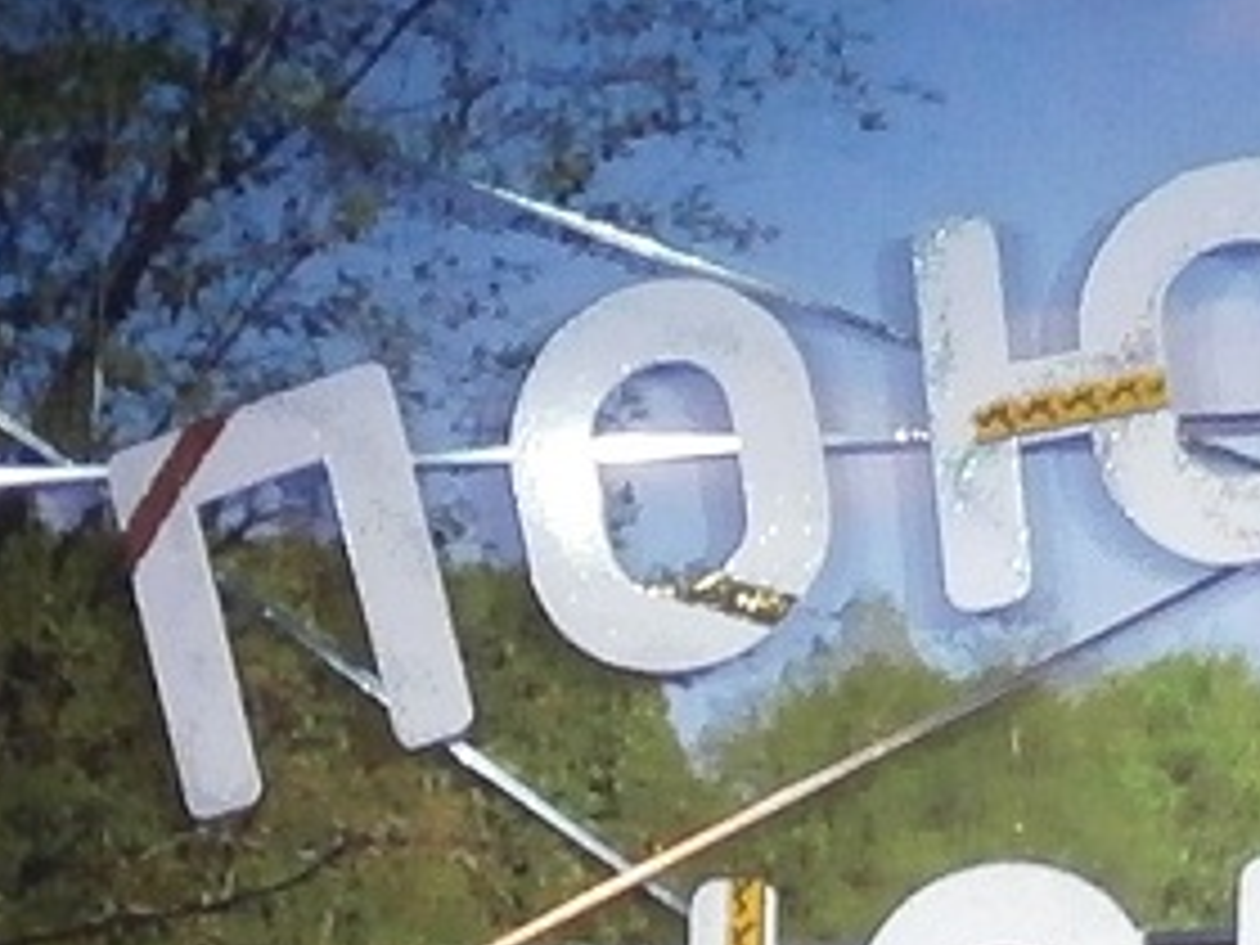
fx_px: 10993
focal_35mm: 302
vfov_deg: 4.9
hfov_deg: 6.6
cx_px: 783
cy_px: 1699
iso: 160
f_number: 3.4
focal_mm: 8.3
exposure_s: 1/40
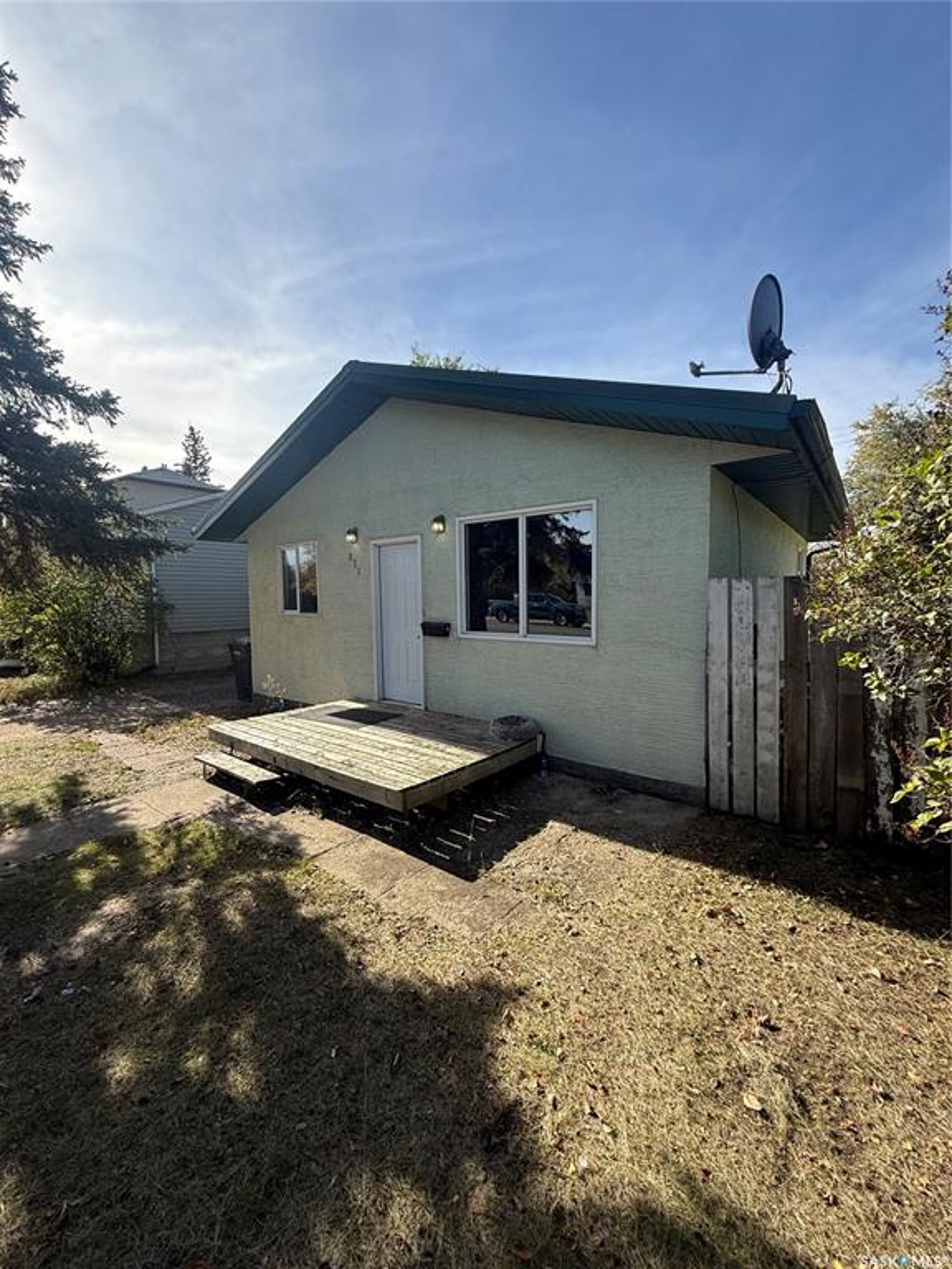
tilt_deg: -3.6
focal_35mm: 14
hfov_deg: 85.7
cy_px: 634
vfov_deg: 102.1
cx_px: 476
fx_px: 513
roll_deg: +0.6
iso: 64
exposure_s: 1/1189
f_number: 2.2
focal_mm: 2.22
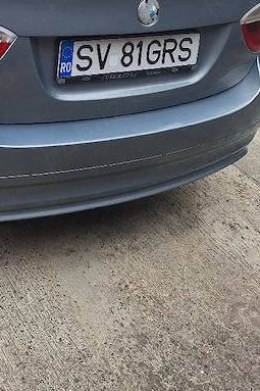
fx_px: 542
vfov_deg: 35.2
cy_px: -16
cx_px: -10
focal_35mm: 50
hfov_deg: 25.4
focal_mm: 5.54
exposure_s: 1/435
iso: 40
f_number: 1.8
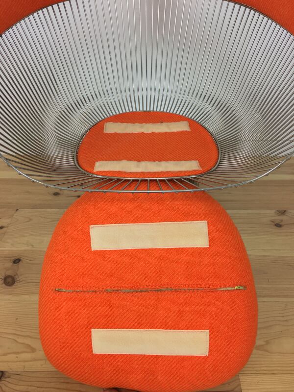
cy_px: 196
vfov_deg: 61.7
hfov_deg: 48.2
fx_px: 328
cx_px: 147
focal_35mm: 29
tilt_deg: -39.1
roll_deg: -0.3
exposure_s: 1/33
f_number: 2.2
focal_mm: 4.15
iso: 40
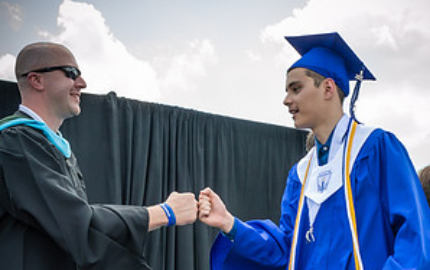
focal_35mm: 90
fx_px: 1056
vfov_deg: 14.2
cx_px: 316
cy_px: 303
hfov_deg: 22.8
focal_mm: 26
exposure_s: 1/200
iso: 200
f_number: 7.1
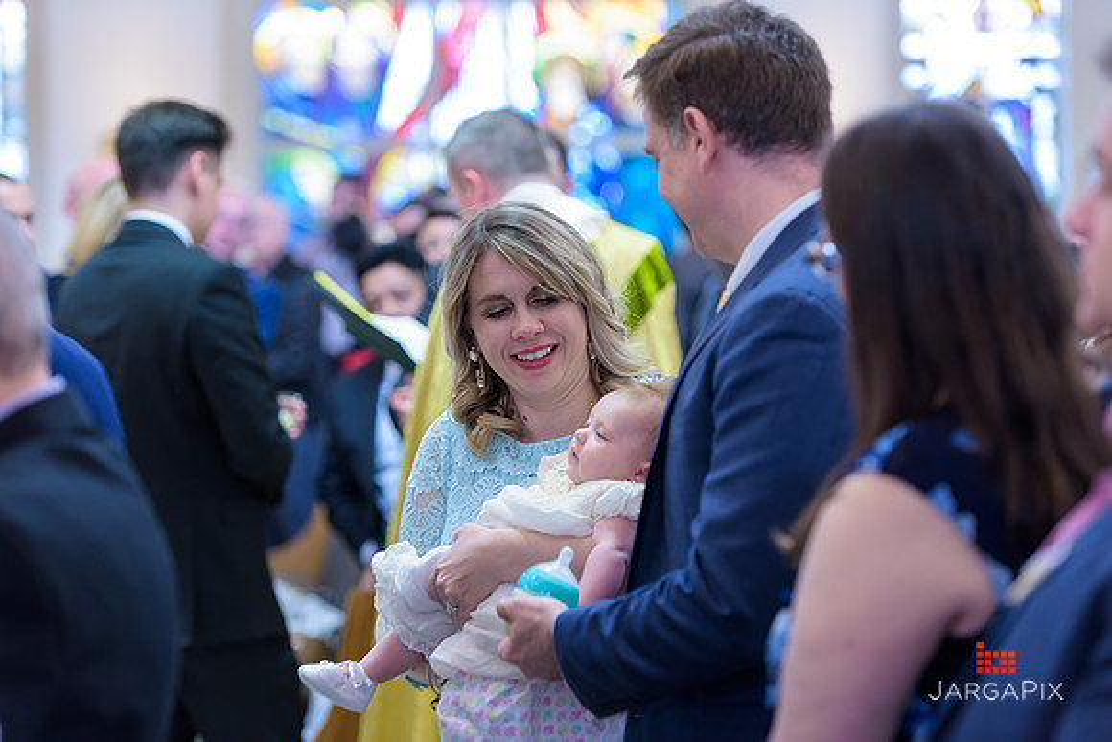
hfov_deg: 17.1
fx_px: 3707
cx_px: 556
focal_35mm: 120
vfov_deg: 11.4
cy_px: 371
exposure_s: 1/125
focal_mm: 120
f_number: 3.2
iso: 1000
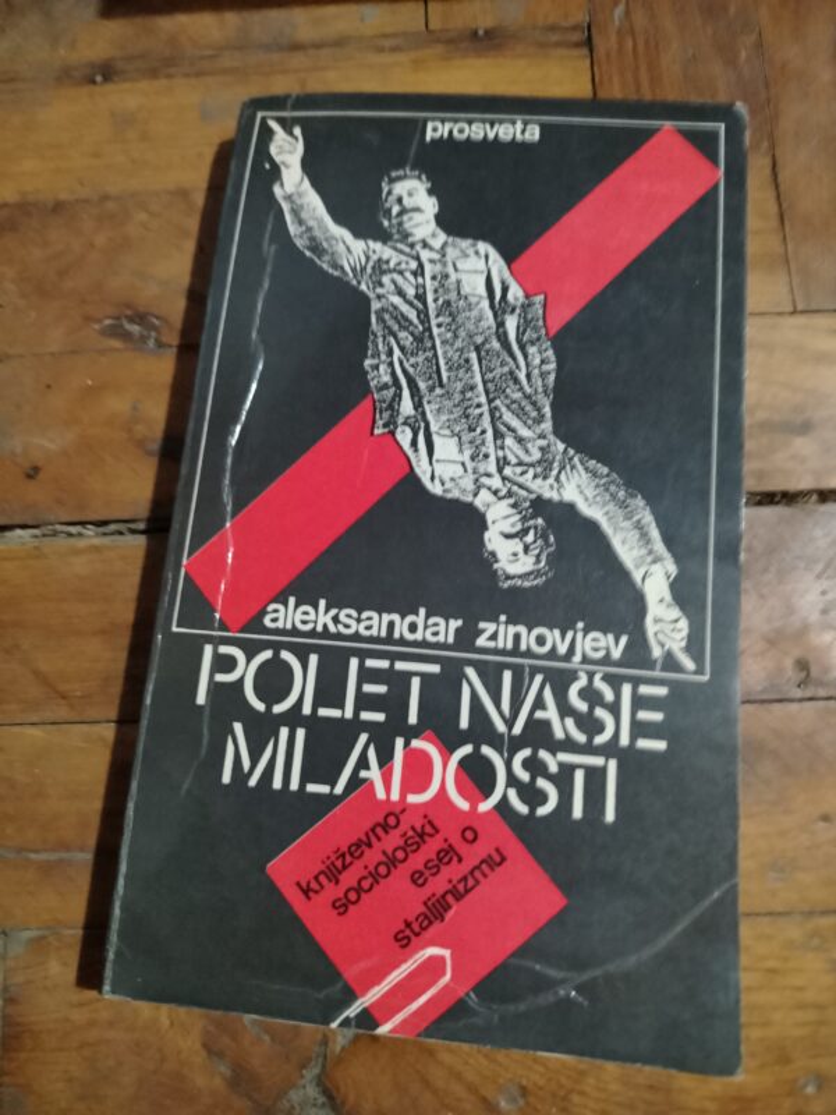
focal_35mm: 24
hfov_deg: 56.8
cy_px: 558
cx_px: 418
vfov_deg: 71.6
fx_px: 773
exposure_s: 1/25
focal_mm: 5.25
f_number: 1.75
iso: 3772
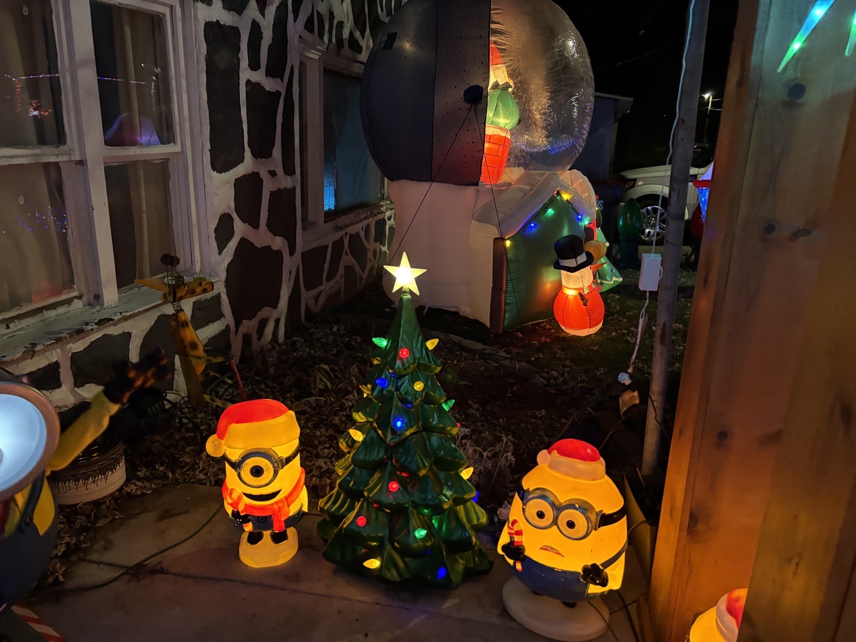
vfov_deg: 53.1
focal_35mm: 26
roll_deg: -1.6
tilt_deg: -18.1
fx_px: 643
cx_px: 428
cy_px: 321
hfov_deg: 67.3
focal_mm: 5.96
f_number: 1.6
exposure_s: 1/30
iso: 640
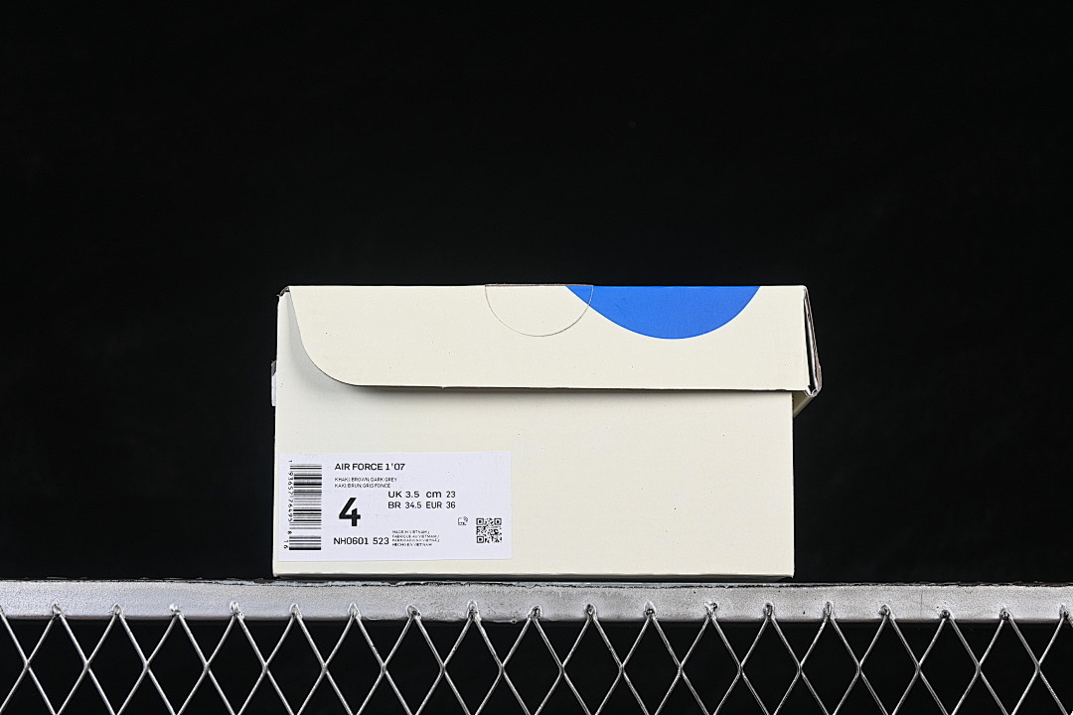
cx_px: 536
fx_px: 2235
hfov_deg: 27.0
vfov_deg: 18.2
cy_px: 358
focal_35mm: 75
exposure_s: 1/80
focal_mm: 50
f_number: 8
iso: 160
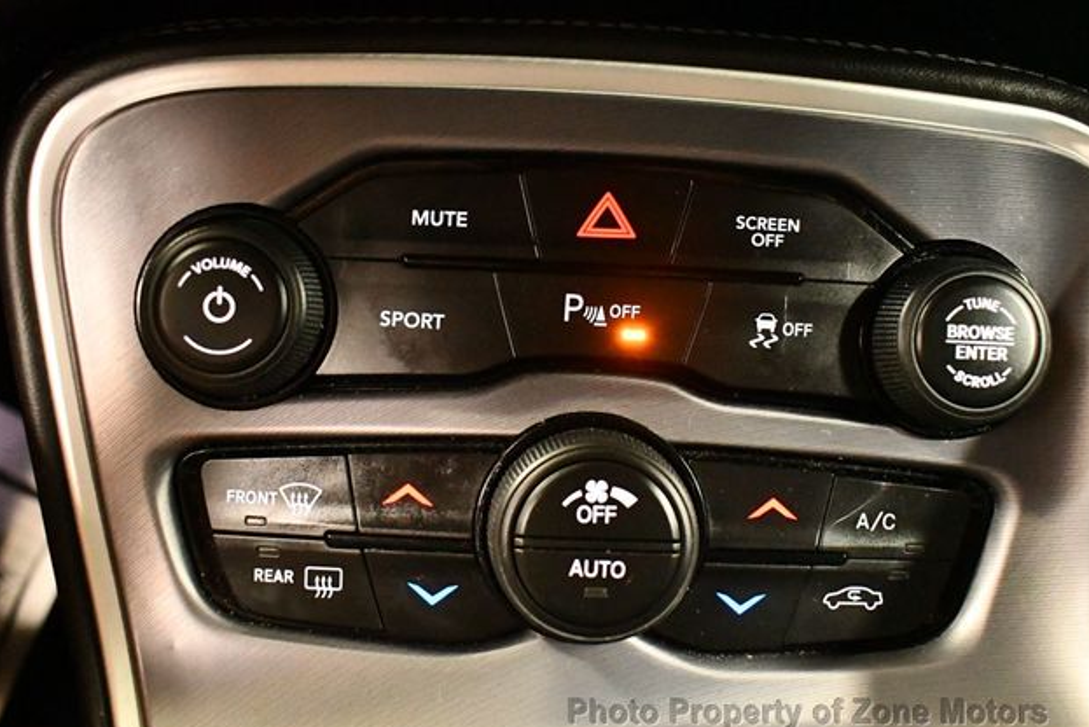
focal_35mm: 37
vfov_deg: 36.0
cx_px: 547
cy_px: 372
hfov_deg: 51.9
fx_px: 1120
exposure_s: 1/50
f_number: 3.5
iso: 12800
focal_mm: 18
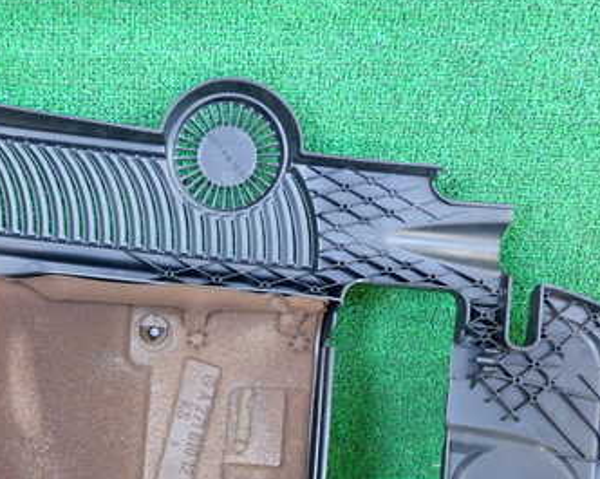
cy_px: 396
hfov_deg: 34.8
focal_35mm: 53
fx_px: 940
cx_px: 172
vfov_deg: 27.9
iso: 800
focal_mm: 5.4
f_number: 2.3
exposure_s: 1/125
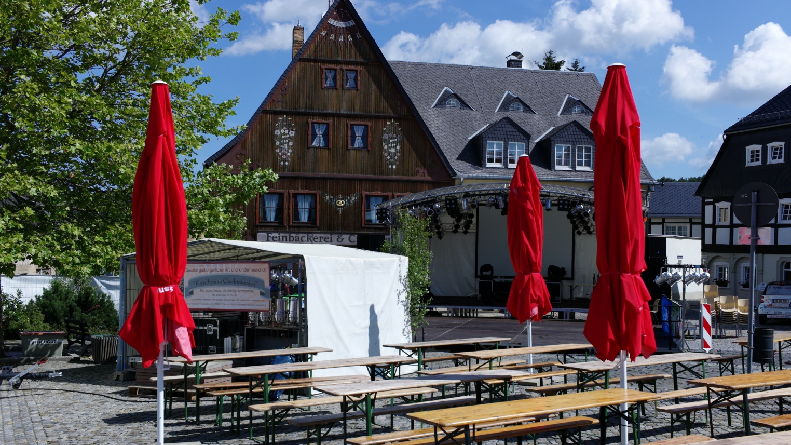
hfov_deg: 51.6
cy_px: 257
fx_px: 818
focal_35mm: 39
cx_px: 405
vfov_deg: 30.4
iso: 160
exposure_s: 1/500
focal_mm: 35
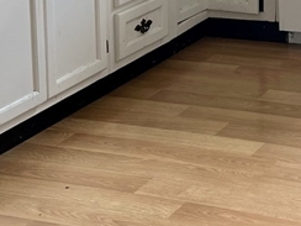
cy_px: -174
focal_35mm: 109
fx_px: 948
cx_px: 445
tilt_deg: -6.6
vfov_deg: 12.5
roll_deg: -0.5
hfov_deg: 16.5
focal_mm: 5.7
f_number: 1.5
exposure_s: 1/121
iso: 50
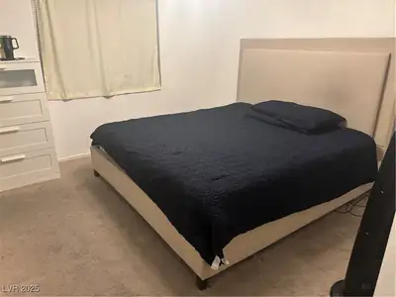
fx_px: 297
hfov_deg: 67.3
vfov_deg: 53.1
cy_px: 148
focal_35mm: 26
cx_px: 198
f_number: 1.6
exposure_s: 1/60
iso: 250
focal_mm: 5.96
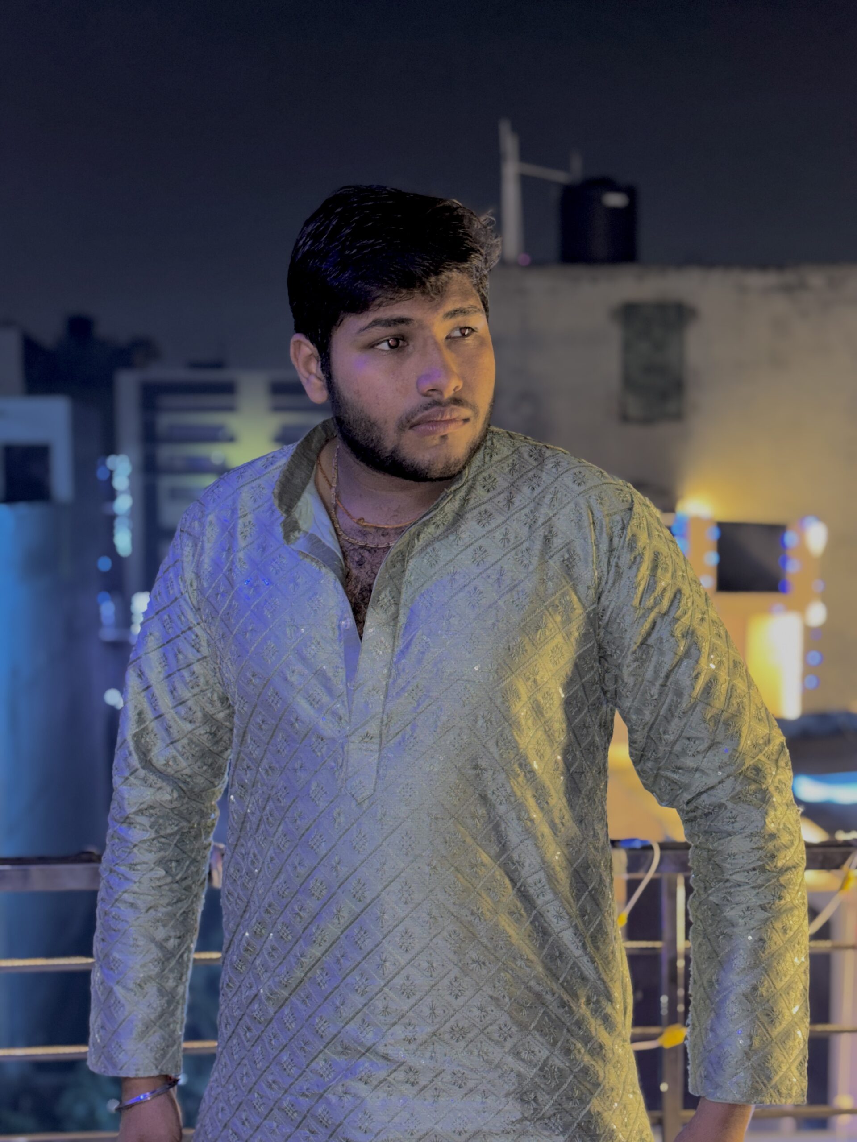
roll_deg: +0.8
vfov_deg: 36.8
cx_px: 428
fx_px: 1717
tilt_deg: -3.0
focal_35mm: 52
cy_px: 571
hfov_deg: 28.0
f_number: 1.6
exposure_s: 1/5
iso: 80
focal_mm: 5.96
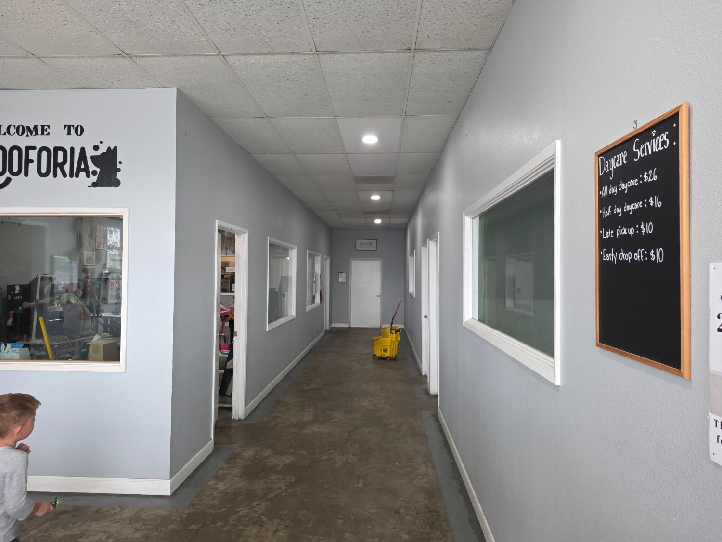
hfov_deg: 73.9
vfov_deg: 58.9
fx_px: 480
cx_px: 361
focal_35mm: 23
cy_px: 271
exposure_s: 1/120
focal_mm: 6.25
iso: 250
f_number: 1.7
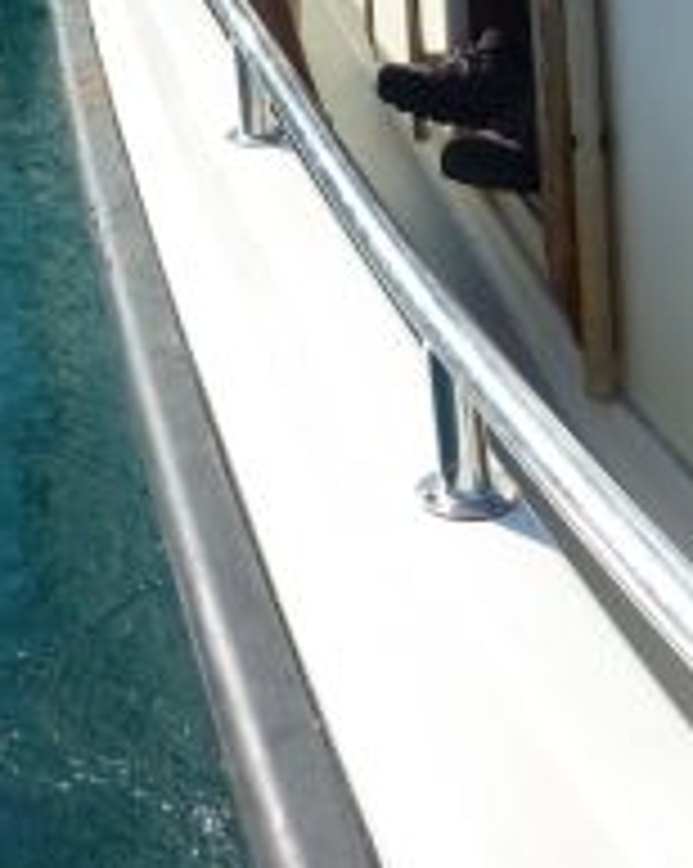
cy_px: -351
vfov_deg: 21.8
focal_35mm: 76
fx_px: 1952
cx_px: -194
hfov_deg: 18.8
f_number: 4.5
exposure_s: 1/400
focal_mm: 4.1
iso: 80
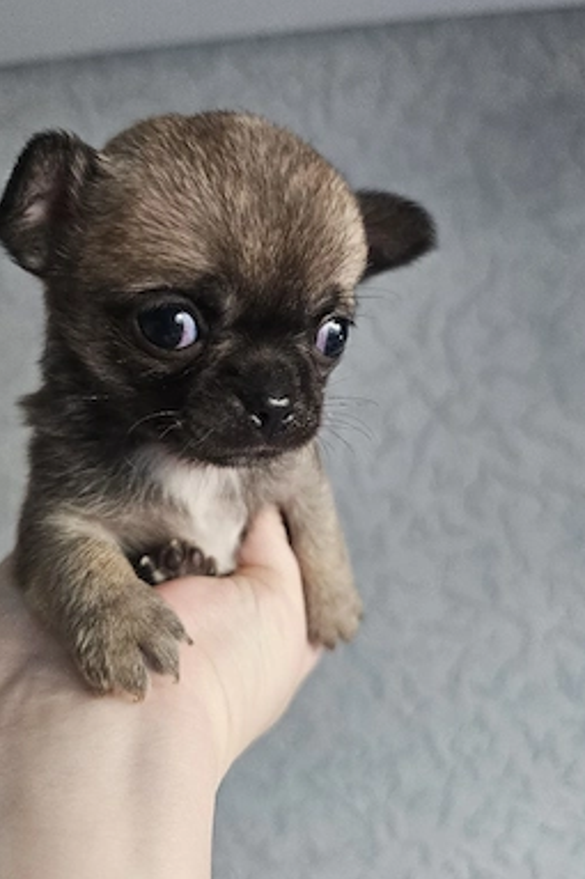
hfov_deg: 51.2
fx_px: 610
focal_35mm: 25
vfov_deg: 71.5
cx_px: 284
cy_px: 438
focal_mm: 6.3
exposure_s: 1/60.2
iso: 640
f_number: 1.7
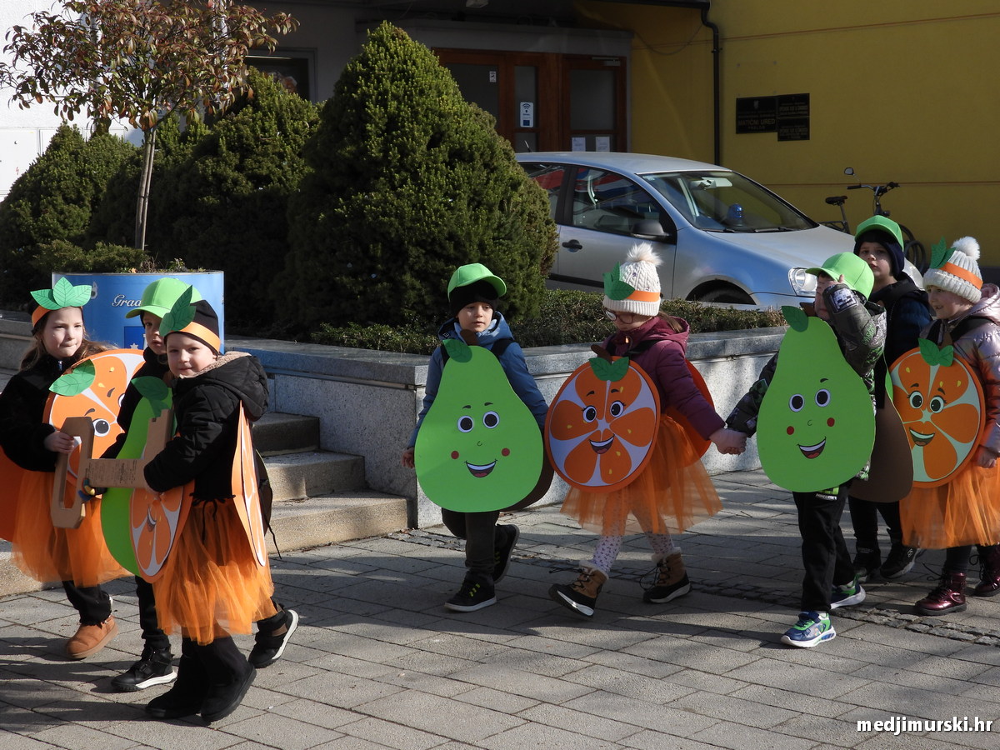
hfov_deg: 29.8
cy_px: 375
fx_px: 1878
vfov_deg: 22.6
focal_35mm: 65
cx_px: 500
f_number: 3.5
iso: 100
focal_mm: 11.7
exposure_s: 1/1000
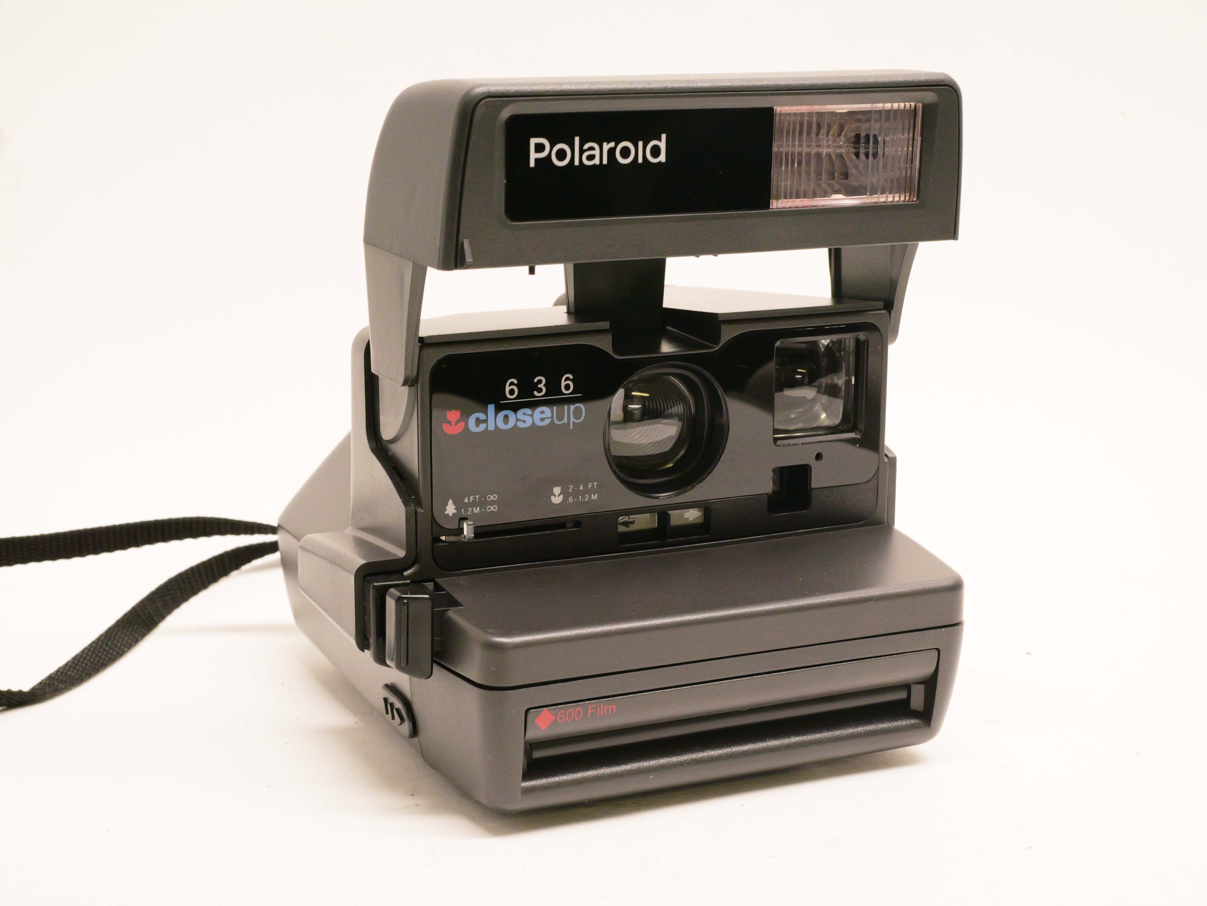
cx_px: 604
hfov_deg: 32.2
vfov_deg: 24.4
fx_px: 2093
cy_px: 453
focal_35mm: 60
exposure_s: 1/80
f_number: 8
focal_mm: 30
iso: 1600
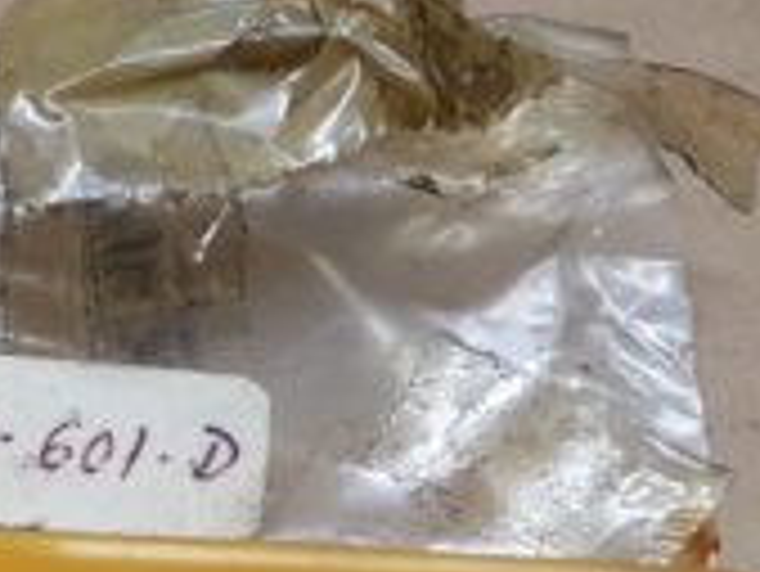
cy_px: 538
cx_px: -337
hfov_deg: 21.7
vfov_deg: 18.8
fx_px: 1692
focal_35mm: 77
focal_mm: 4.2
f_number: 1.7
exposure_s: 1/50
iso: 160
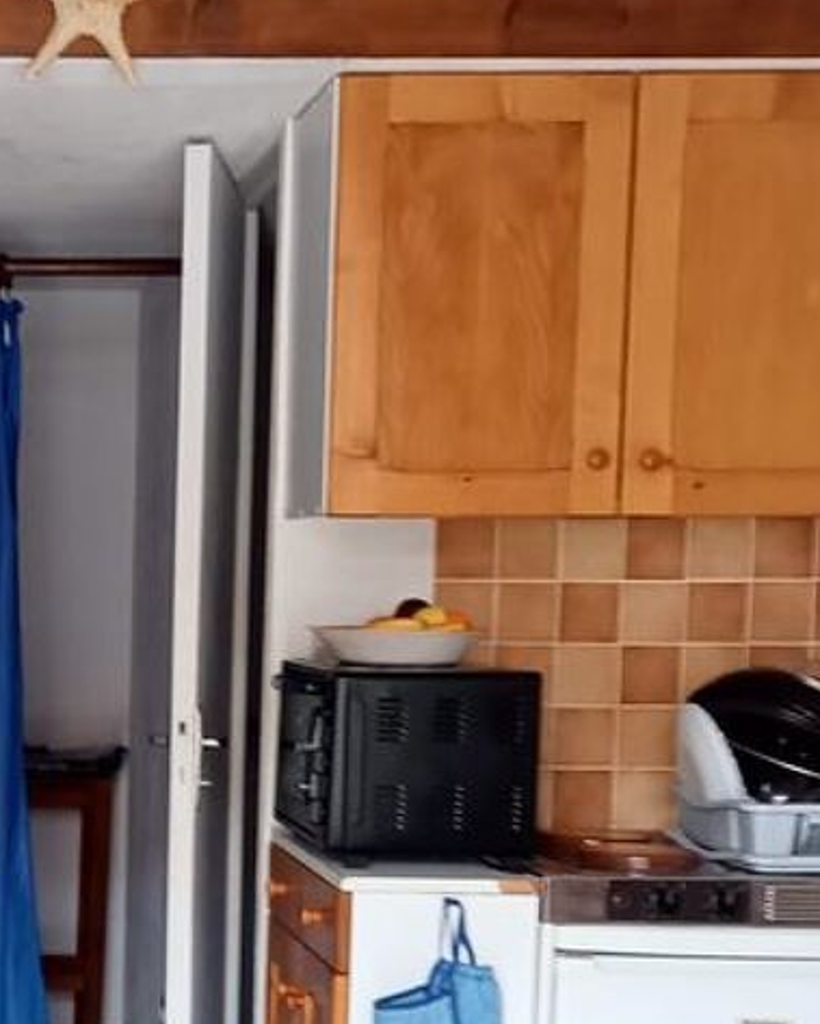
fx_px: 2334
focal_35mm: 77
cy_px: 793
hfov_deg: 18.8
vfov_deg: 24.4
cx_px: -171
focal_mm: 3.46
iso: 306
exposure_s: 1/33.3
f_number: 2.2
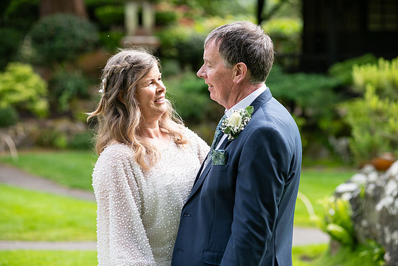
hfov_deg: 17.1
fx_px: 1327
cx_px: 199
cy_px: 133
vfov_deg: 11.4
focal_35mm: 120
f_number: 3.5
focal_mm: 120
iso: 200
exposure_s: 1/400
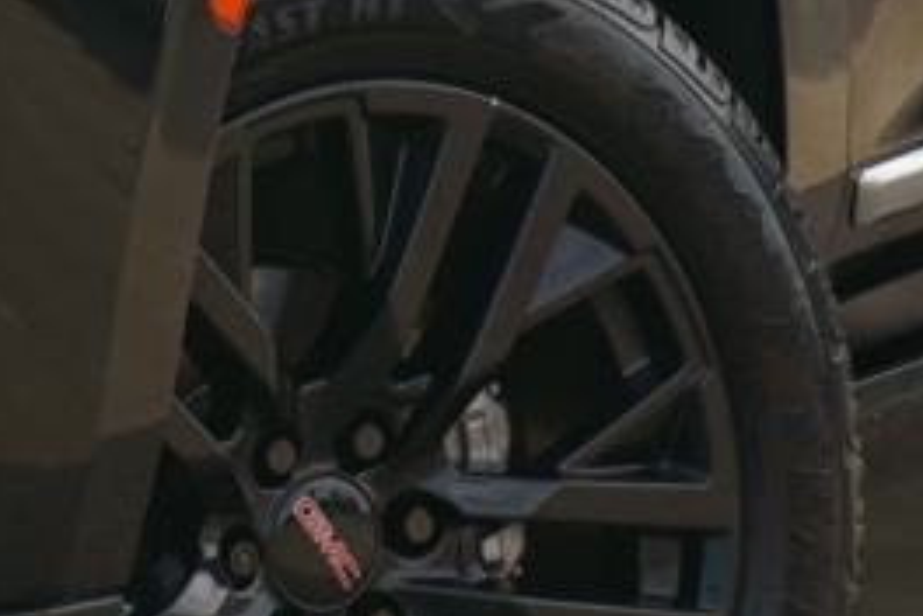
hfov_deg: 3.9
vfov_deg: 2.6
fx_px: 13357
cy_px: -413
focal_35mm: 521
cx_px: -273
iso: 100
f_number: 4.5
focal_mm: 85
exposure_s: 1/250
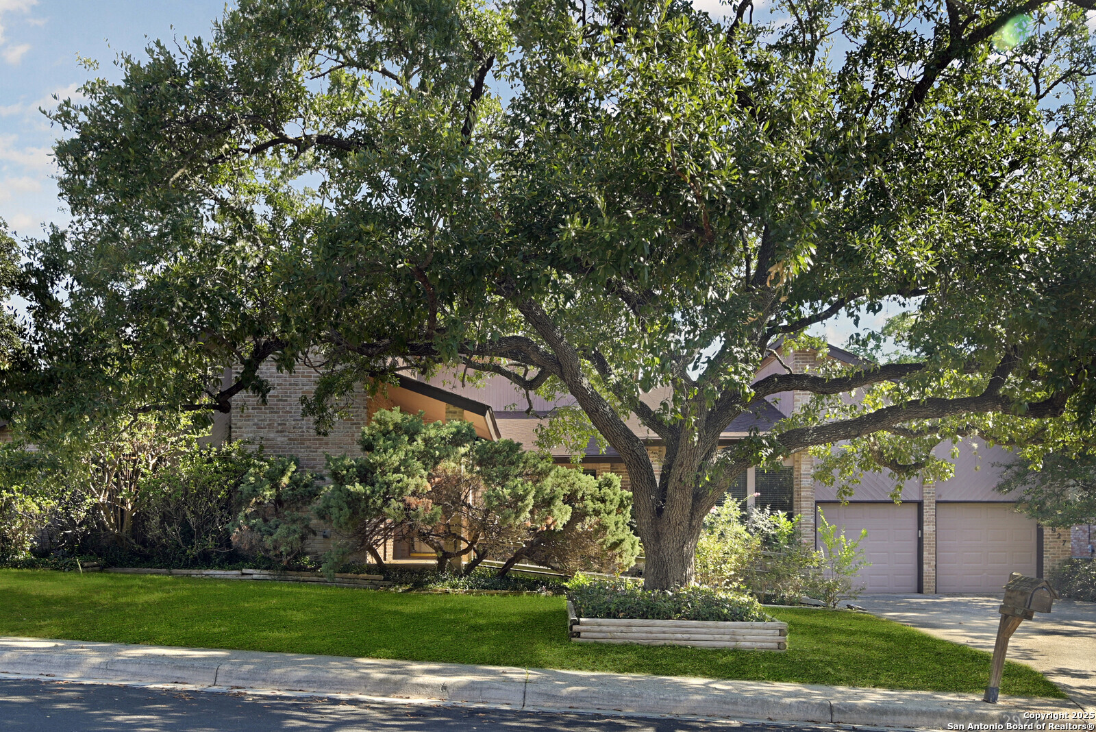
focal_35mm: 30
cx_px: 548
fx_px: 914
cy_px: 366
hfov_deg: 61.9
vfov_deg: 43.6
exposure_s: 1/6
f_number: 14
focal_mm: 20
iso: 160
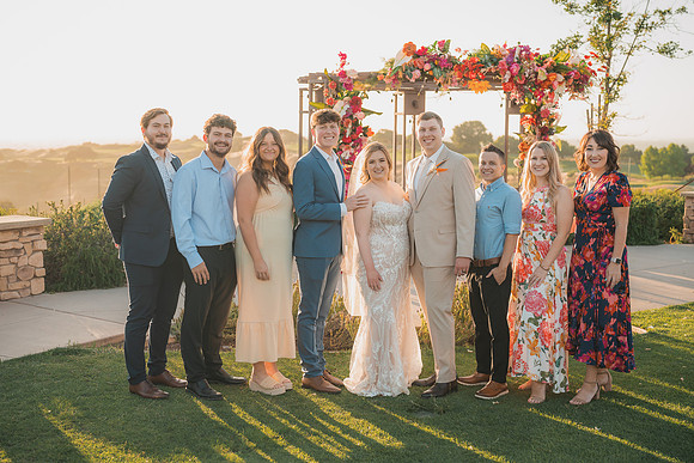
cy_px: 232
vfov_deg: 27.0
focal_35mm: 50
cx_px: 347
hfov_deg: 39.6
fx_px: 964
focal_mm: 50
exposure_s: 1/640
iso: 200
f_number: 2.8
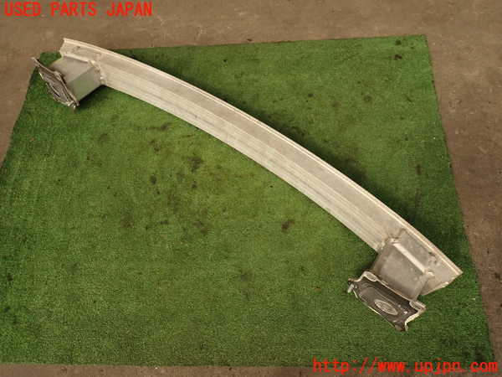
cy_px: 188
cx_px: 251
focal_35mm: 25
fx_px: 363
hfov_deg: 69.4
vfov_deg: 54.9
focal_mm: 4.5
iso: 100
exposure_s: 1/800
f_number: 2.8
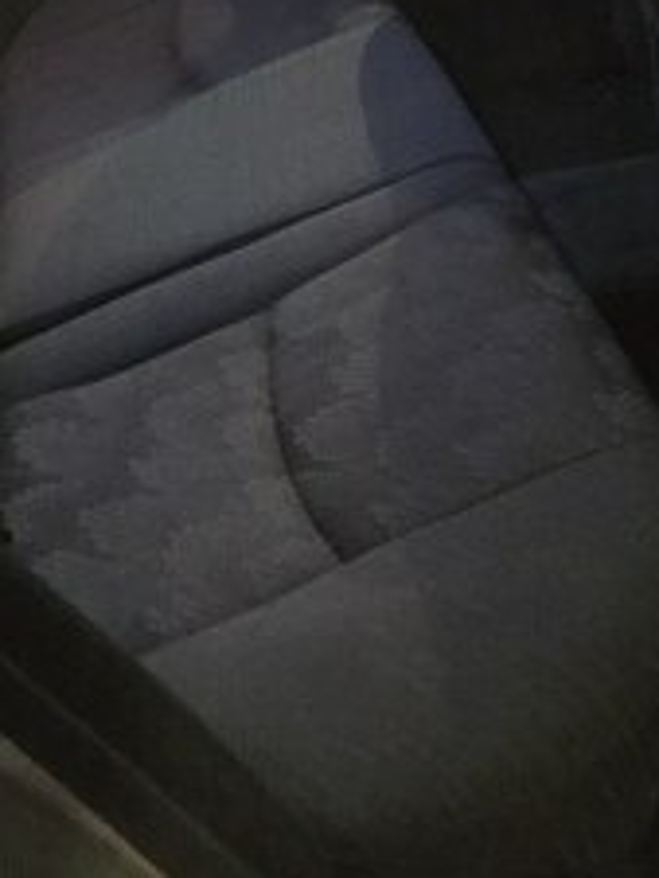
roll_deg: +2.5
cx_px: 413
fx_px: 1623
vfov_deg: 27.7
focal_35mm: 64
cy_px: -82
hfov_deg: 22.9
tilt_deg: -19.1
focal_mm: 4.15
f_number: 2.2
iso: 1000
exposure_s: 1/17
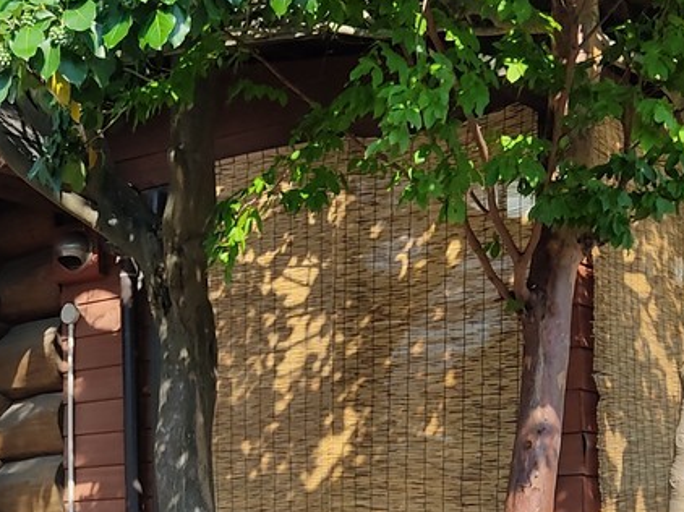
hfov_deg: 26.2
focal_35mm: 74
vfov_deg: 19.3
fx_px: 1461
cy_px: 506
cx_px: 229
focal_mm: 4.74
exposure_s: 1/878
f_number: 1.79
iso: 100
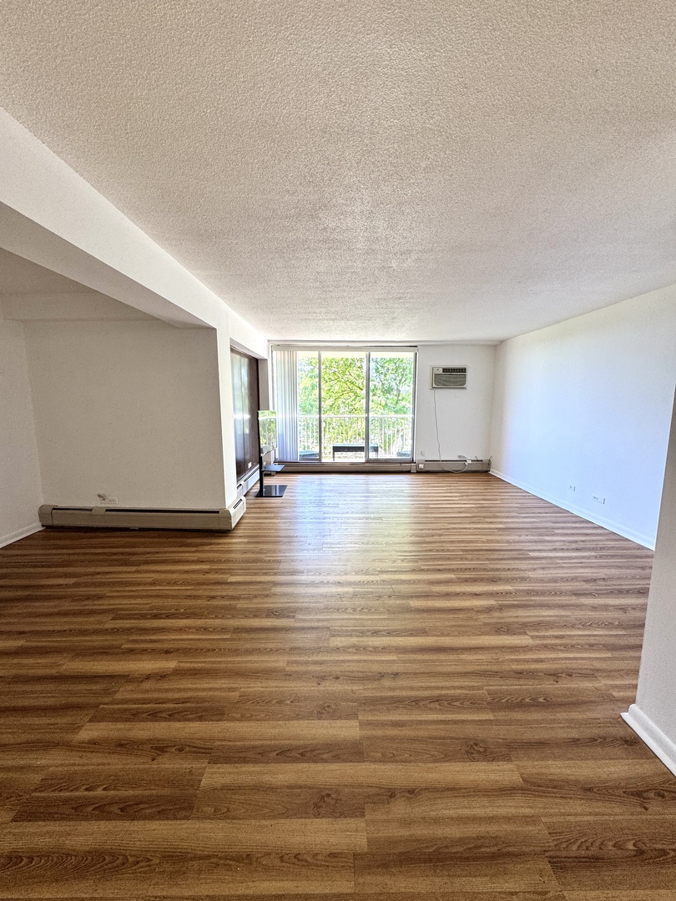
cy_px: 450
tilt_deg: -8.2
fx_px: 365
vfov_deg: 102.1
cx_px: 338
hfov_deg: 85.7
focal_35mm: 14
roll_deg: +0.2
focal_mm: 2.22
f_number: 2.2
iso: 100
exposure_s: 1/120
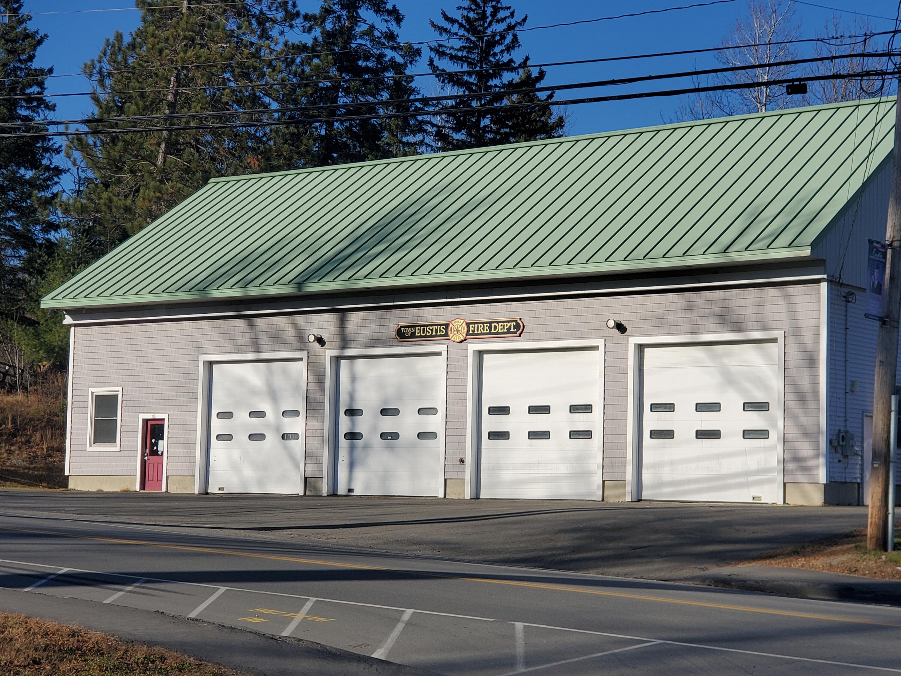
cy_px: 338
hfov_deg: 36.8
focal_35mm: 52
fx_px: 1353
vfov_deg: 28.0
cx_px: 450
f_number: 2.4
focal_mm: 6
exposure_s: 1/1659
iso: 50
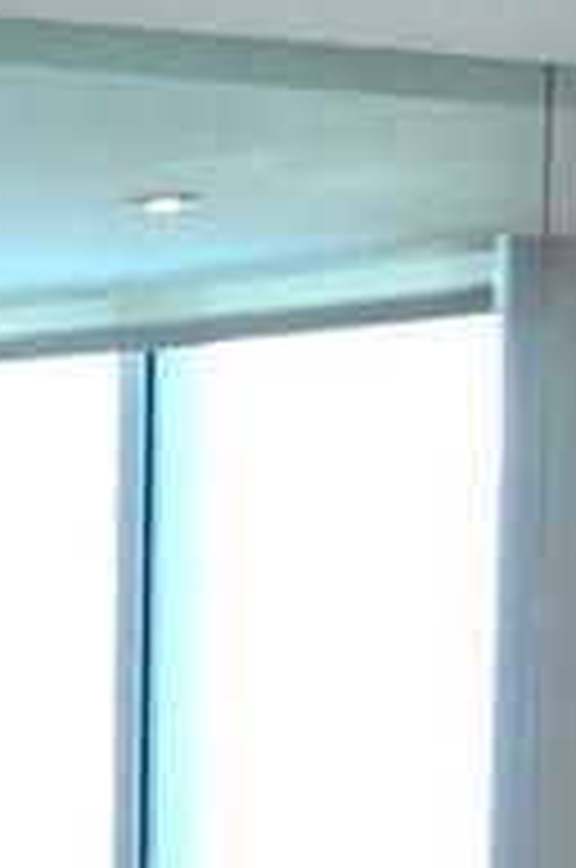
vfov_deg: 8.1
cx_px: -1044
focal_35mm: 242
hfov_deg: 5.4
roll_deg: +1.1
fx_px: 5829
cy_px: 1781
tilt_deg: -7.1
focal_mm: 3.99
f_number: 1.8
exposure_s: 1/30
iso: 40
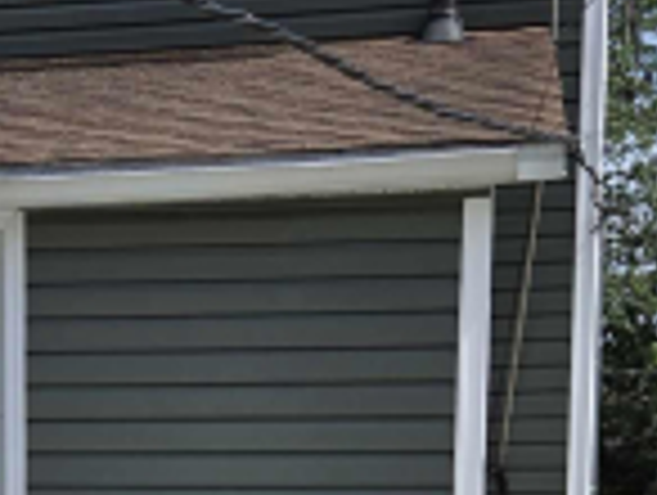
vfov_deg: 13.5
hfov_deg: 18.3
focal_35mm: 105
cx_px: 25
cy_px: 702
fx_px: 1996
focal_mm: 5.4
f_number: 1.8
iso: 25
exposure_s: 1/2082
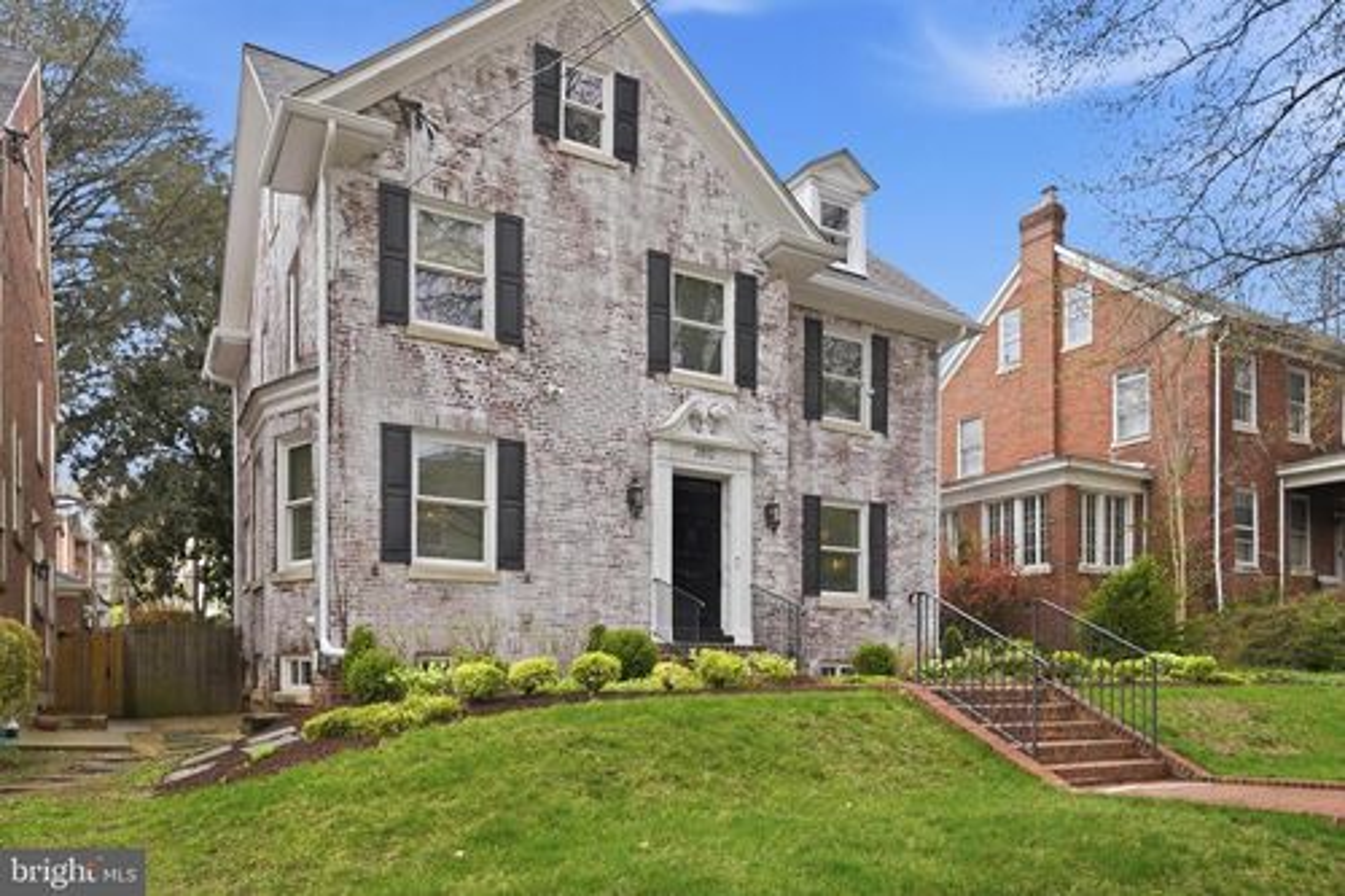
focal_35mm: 24
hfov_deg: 74.9
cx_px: 672
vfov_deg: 54.1
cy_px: 448
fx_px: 878
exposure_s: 1/320
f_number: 8
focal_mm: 23.5
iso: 500
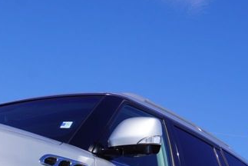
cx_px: -41
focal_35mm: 114
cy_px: 223
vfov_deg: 11.7
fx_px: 786
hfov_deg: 17.2
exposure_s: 1/160
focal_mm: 24
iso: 100
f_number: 11
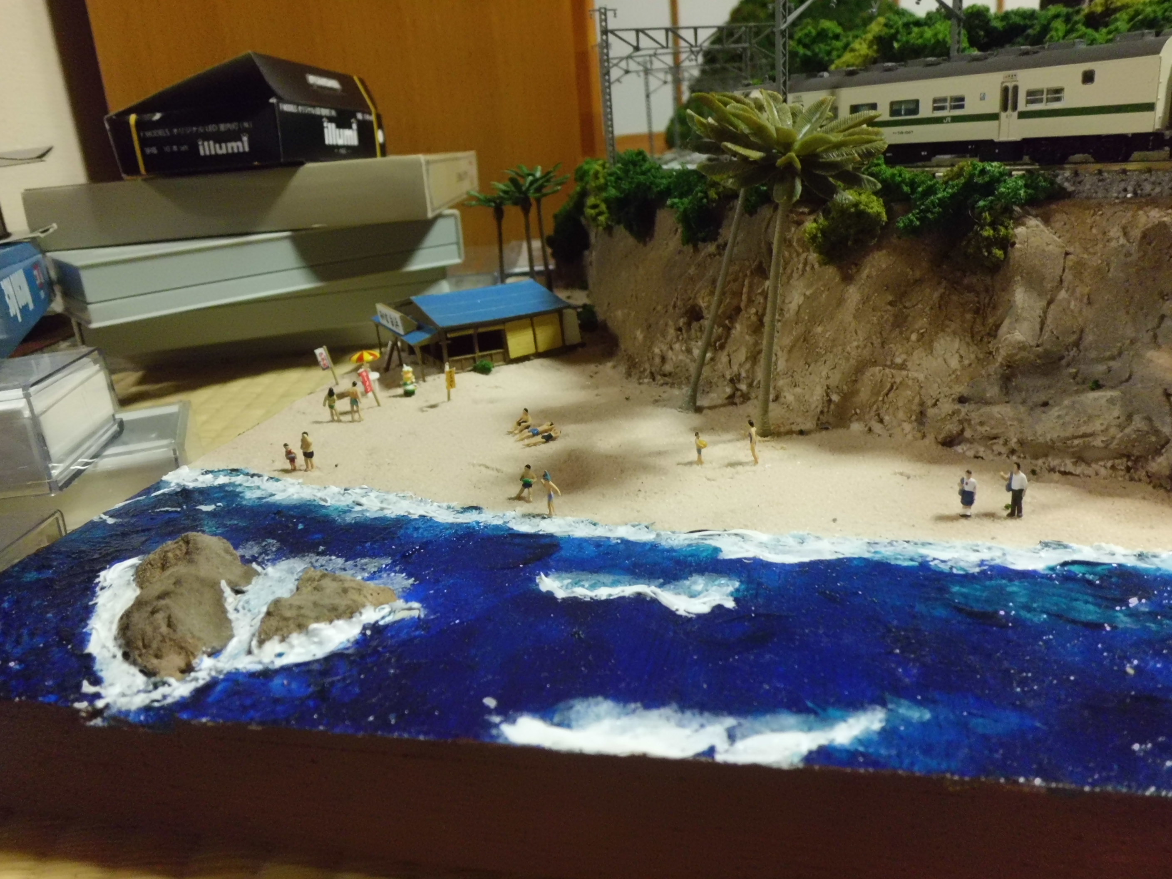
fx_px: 880
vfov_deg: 53.1
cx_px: 586
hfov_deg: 67.3
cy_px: 440
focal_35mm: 26
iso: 400
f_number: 2.8
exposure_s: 1/30
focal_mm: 4.7
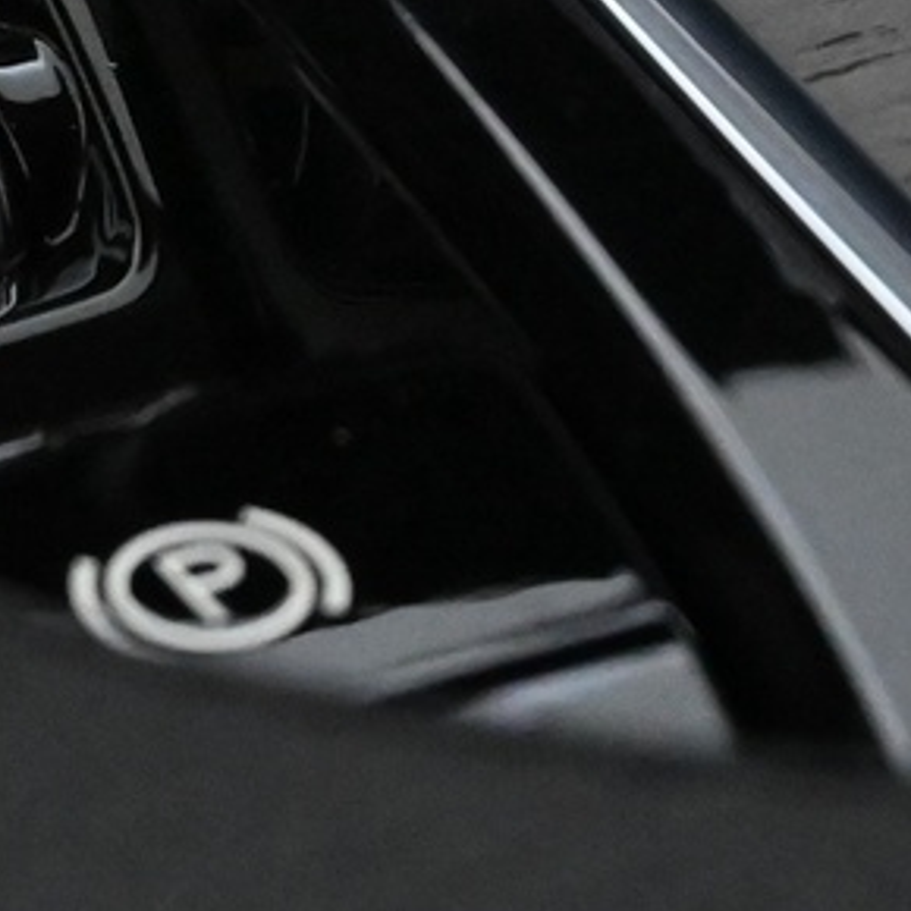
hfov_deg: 6.0
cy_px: 53
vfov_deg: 6.0
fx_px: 8705
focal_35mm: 292
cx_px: -261
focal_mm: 41
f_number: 5.6
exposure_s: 1/60
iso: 8000
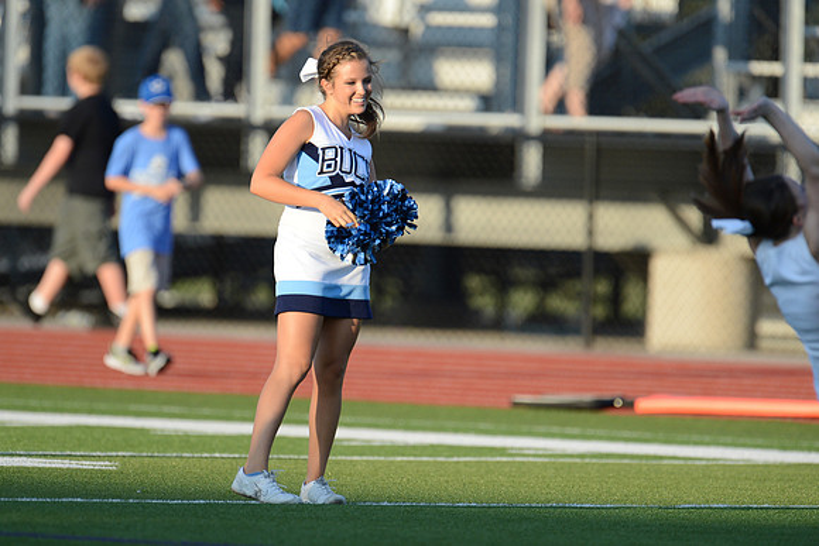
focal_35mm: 550
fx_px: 12515
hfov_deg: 3.7
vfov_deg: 2.5
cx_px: 410
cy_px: 273
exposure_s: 1/3200
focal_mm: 550
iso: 800
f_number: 4
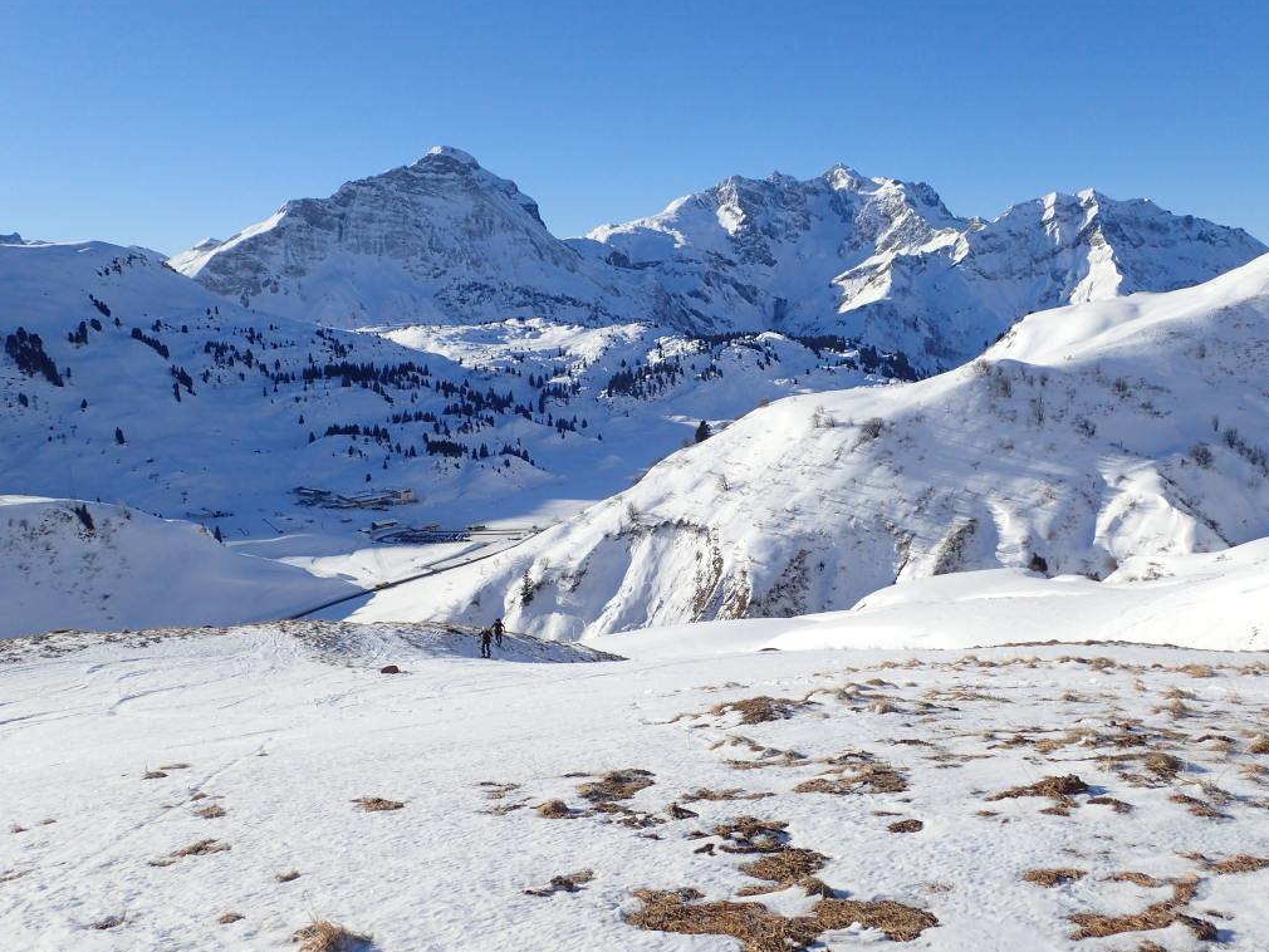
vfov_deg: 45.5
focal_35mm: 31
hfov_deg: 58.3
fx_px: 1137
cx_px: 646
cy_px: 467
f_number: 9
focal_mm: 5.5
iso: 200
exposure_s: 1/500
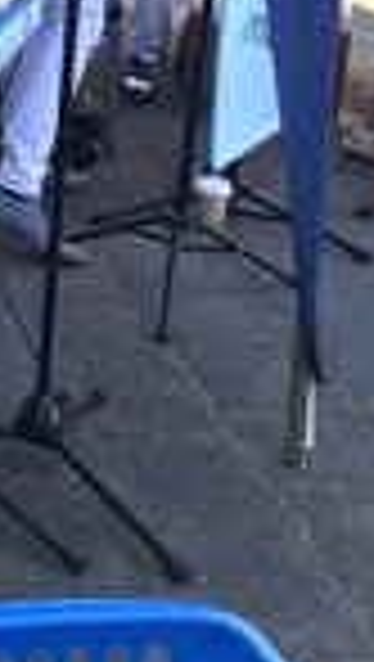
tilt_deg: -16.6
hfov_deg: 12.6
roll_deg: +2.1
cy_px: 63
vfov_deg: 24.8
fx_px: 1459
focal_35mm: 83
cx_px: -406
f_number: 1.8
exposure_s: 1/105
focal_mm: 3.99
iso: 20
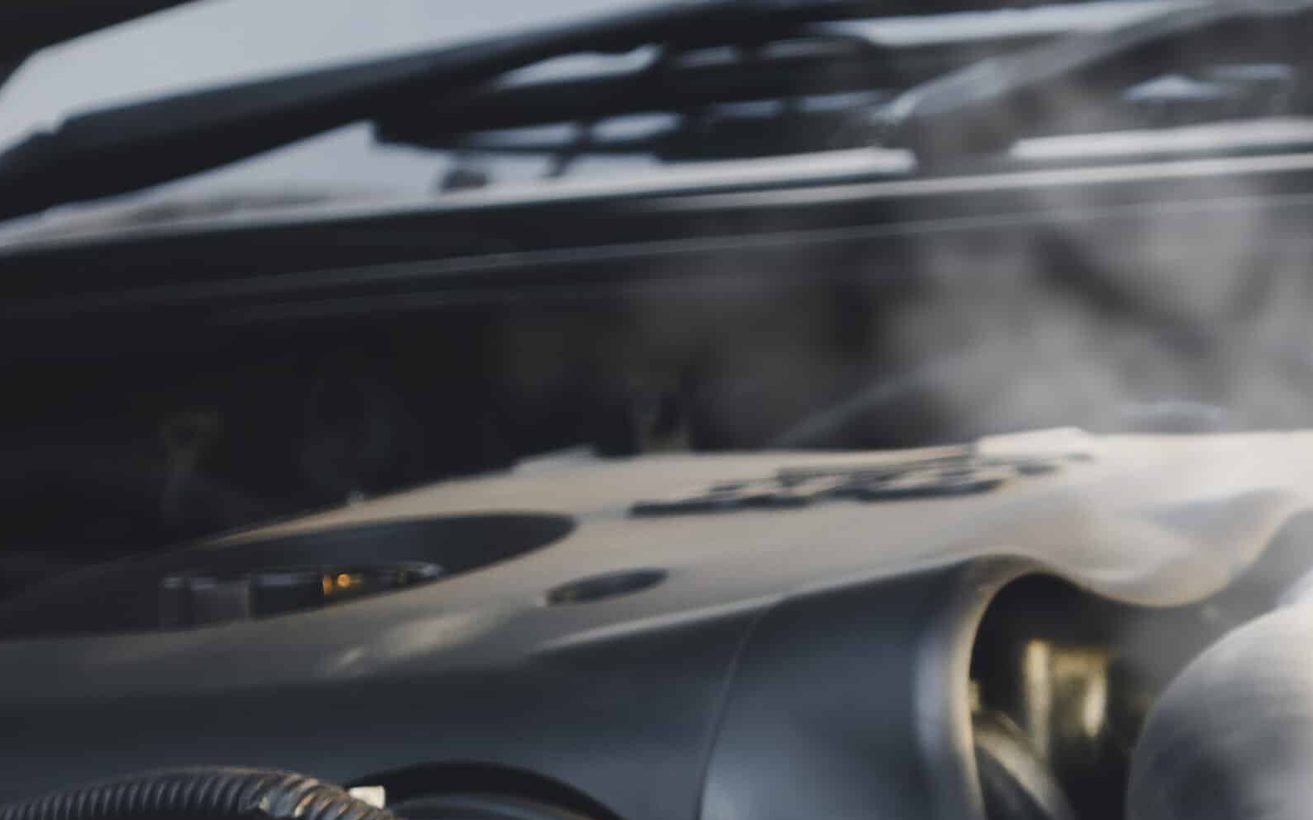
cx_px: 1427
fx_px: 5403
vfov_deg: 8.6
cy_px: 896
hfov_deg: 13.6
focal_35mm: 151
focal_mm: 22.38
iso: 100
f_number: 2.8
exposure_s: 1/20
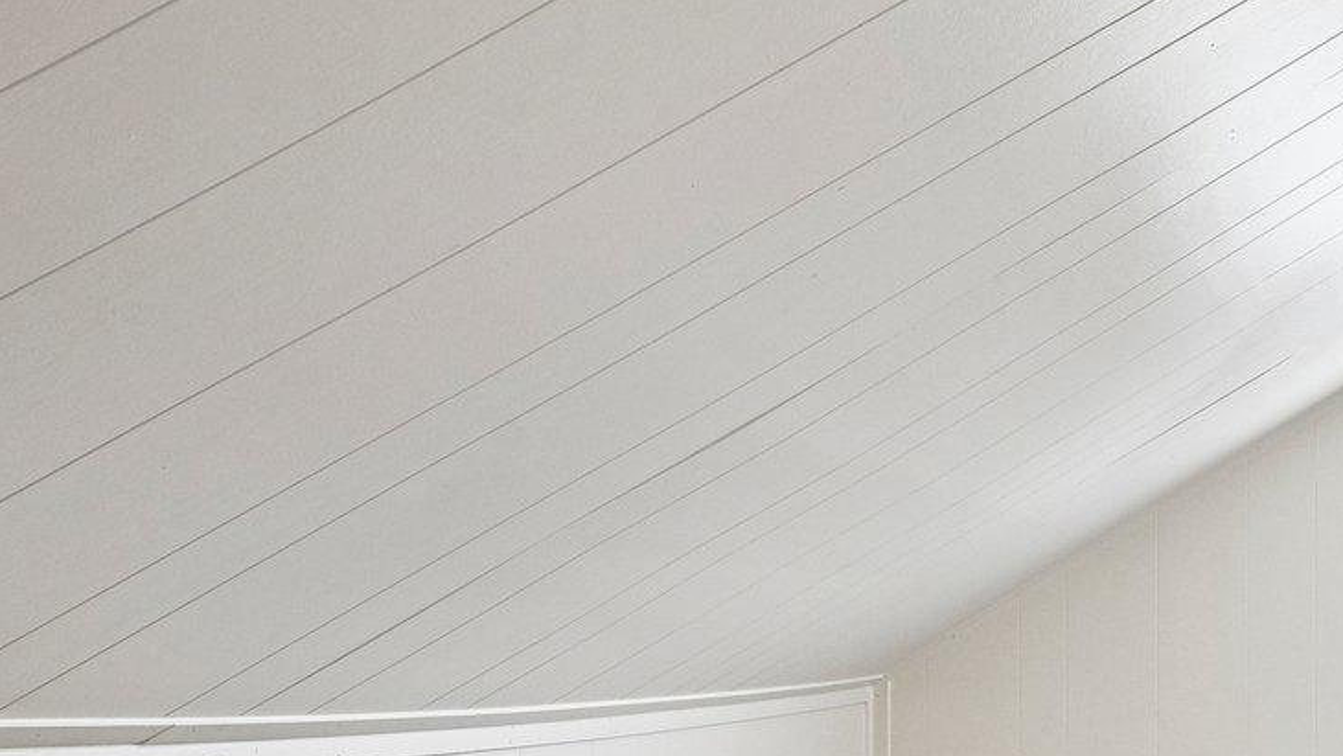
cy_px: 648
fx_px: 1674
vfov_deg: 24.9
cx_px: 1645
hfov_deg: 34.3
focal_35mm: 47
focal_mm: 16
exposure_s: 1/80
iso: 800
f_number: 8
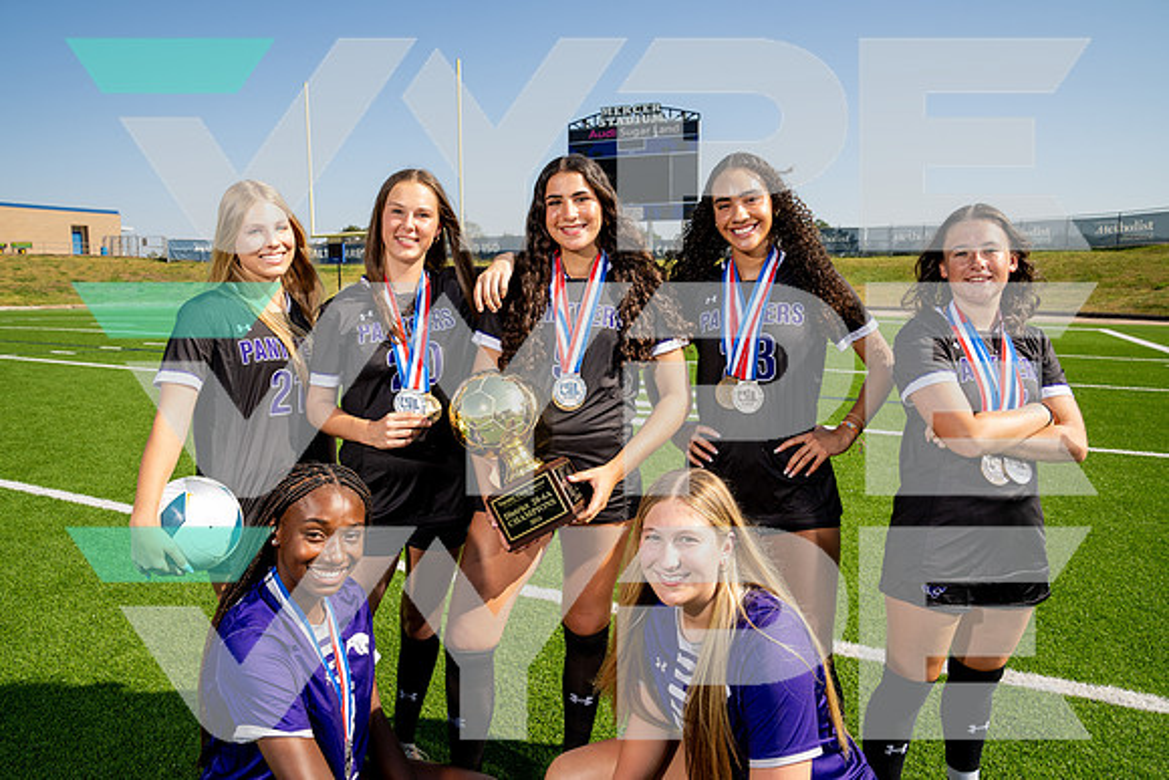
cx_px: 584
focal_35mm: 24
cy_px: 390
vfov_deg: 53.2
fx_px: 779
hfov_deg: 73.7
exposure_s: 1/125
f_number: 7.1
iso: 50
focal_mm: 24
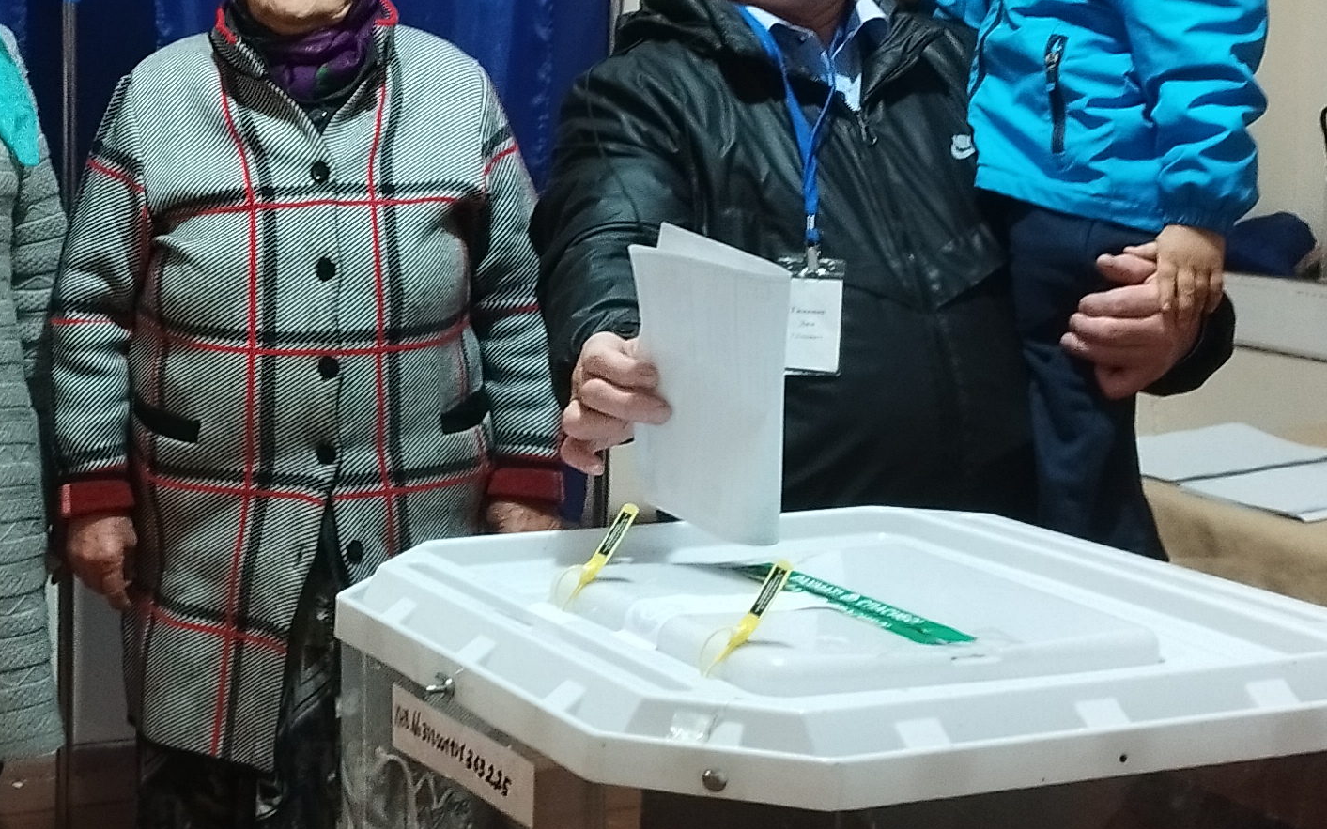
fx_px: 2604
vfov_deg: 18.1
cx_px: 253
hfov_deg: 28.0
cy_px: 362
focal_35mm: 72
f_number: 1.89
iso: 1000
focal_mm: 5.89
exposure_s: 1/33.3
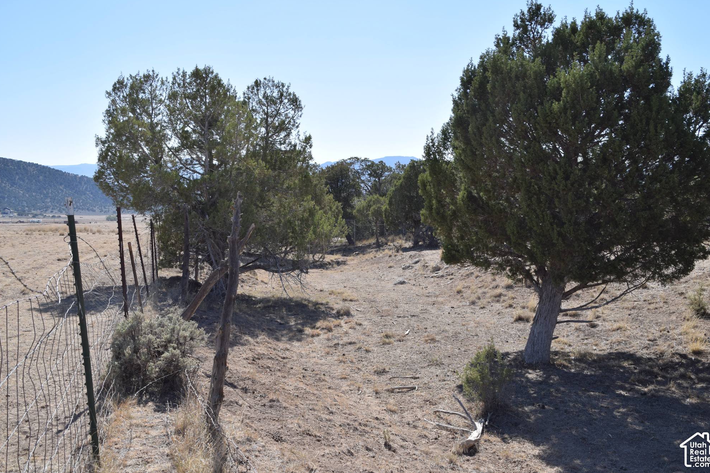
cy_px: 230
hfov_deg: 55.8
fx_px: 670
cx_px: 361
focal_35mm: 34
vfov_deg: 38.9
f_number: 8
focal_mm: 22
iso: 100
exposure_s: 1/250
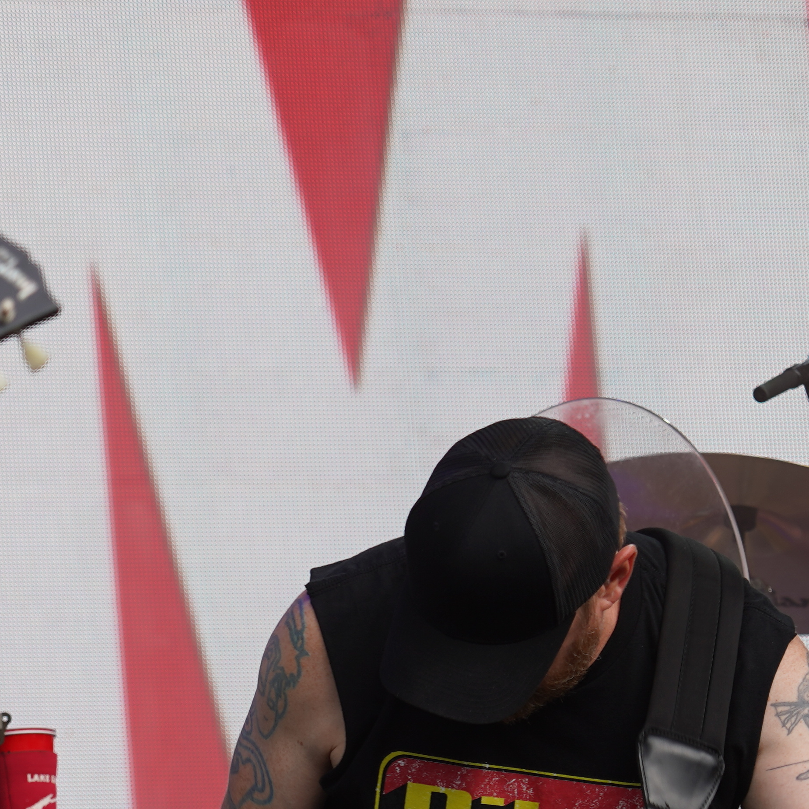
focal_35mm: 273
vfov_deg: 6.4
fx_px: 7218
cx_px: 101
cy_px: 625
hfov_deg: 6.4
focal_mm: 99
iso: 100
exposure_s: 1/160
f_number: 5
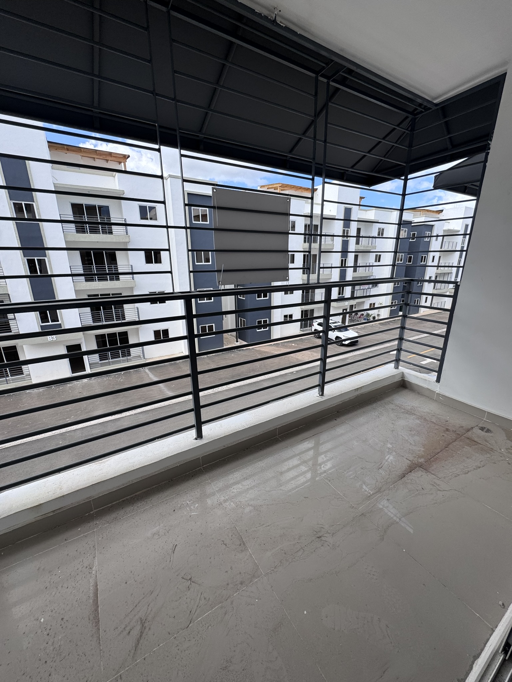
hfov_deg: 85.7
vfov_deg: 102.1
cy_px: 341
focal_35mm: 14
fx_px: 276
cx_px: 256
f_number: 2.2
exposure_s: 1/956
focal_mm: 2.22
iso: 50
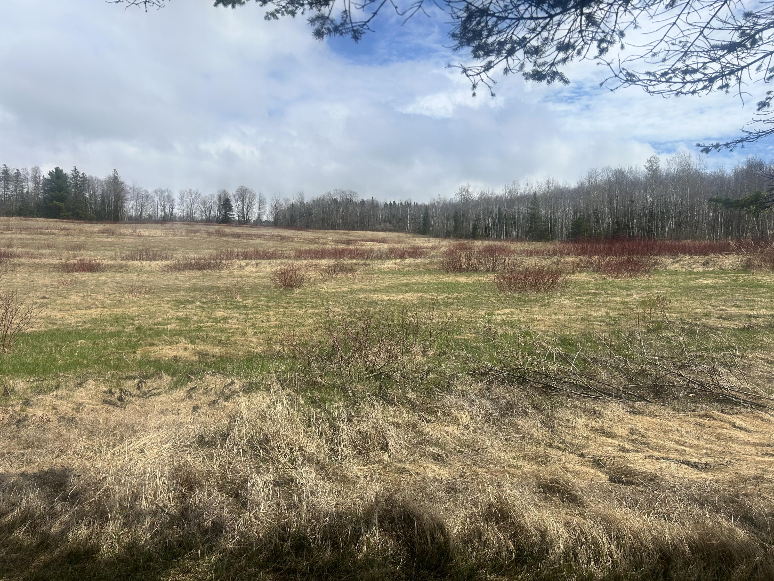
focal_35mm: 26
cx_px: 387
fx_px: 581
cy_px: 290
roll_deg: +0.3
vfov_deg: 53.1
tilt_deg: +0.9
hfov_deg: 67.3
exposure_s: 1/8000
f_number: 1.5
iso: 50
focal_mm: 5.7
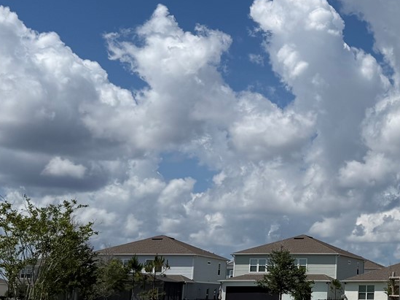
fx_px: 808
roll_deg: +2.5
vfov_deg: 21.0
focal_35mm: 70
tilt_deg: +7.7
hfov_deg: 25.8
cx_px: 434
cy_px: 142
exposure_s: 1/11905
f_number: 1.78
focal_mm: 6.76
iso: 80
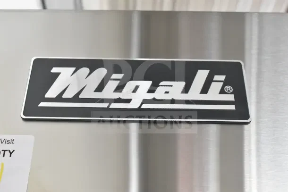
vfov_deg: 26.5
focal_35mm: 51
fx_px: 408
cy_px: 96
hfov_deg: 38.9
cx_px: 144
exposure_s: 1/160
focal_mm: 34
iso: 6400
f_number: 6.3
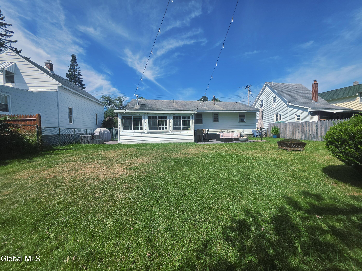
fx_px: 136
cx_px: 181
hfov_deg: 106.2
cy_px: 136
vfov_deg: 89.9
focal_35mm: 13
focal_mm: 2.2
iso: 32
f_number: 1.9
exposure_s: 1/2000
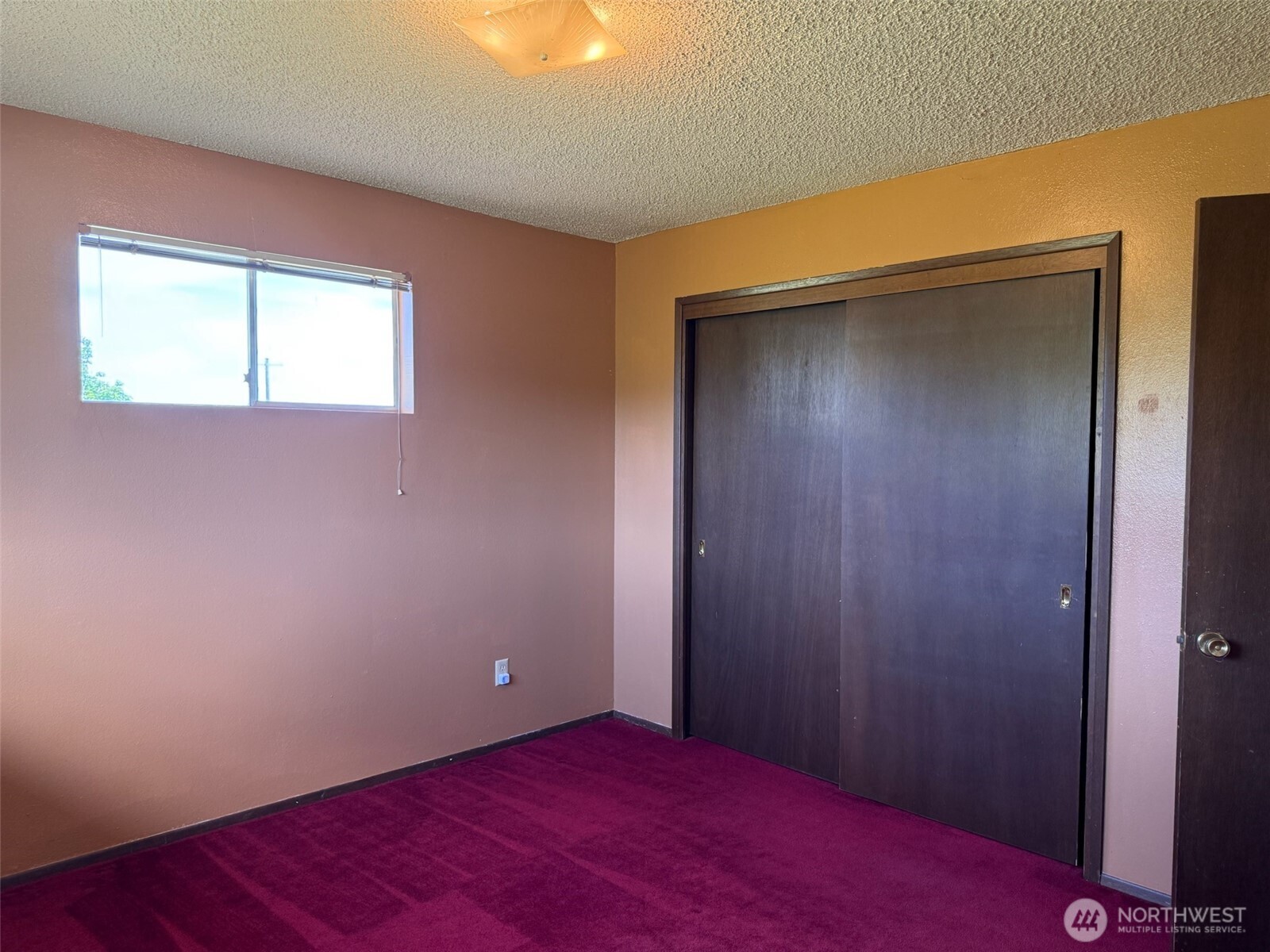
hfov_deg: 71.6
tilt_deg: -2.0
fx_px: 881
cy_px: 476
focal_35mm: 24
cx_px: 635
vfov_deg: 56.8
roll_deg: +0.3
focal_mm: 6.76
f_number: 1.78
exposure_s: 1/125
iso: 200
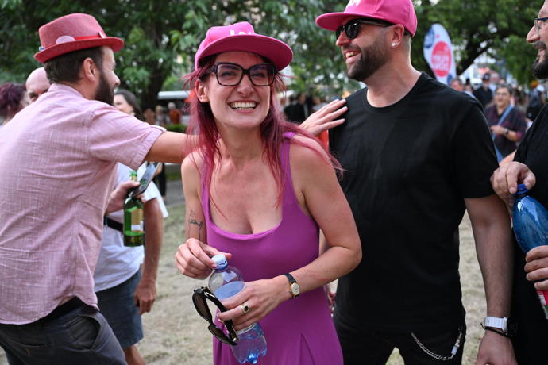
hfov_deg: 59.5
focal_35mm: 32
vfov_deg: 41.7
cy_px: 182
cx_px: 274
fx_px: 479
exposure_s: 1/400
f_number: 3.5
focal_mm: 31.5
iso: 2500
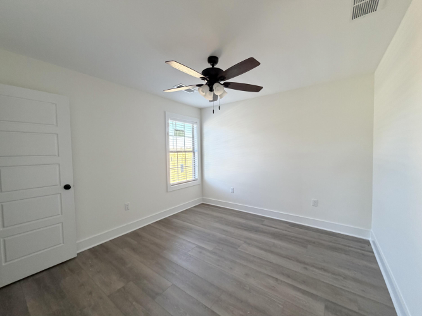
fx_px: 171
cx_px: 211
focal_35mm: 14
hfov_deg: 102.1
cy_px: 158
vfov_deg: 85.7
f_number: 2.2
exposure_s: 1/120
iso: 250
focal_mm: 2.22
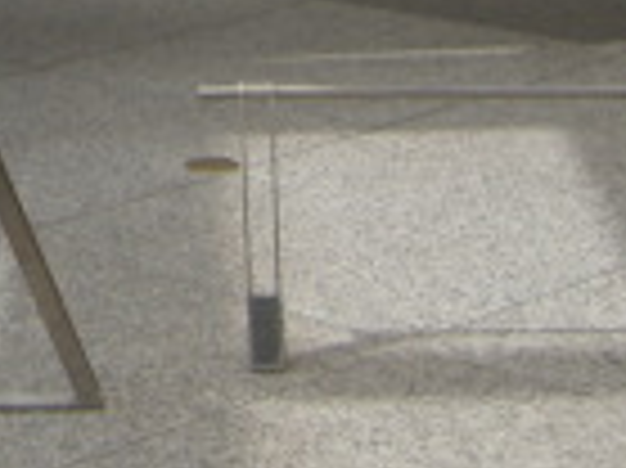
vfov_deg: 8.4
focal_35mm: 164
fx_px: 2963
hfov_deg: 11.1
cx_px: -581
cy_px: -587
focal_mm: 7.5
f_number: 3.8
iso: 64
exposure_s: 1/108
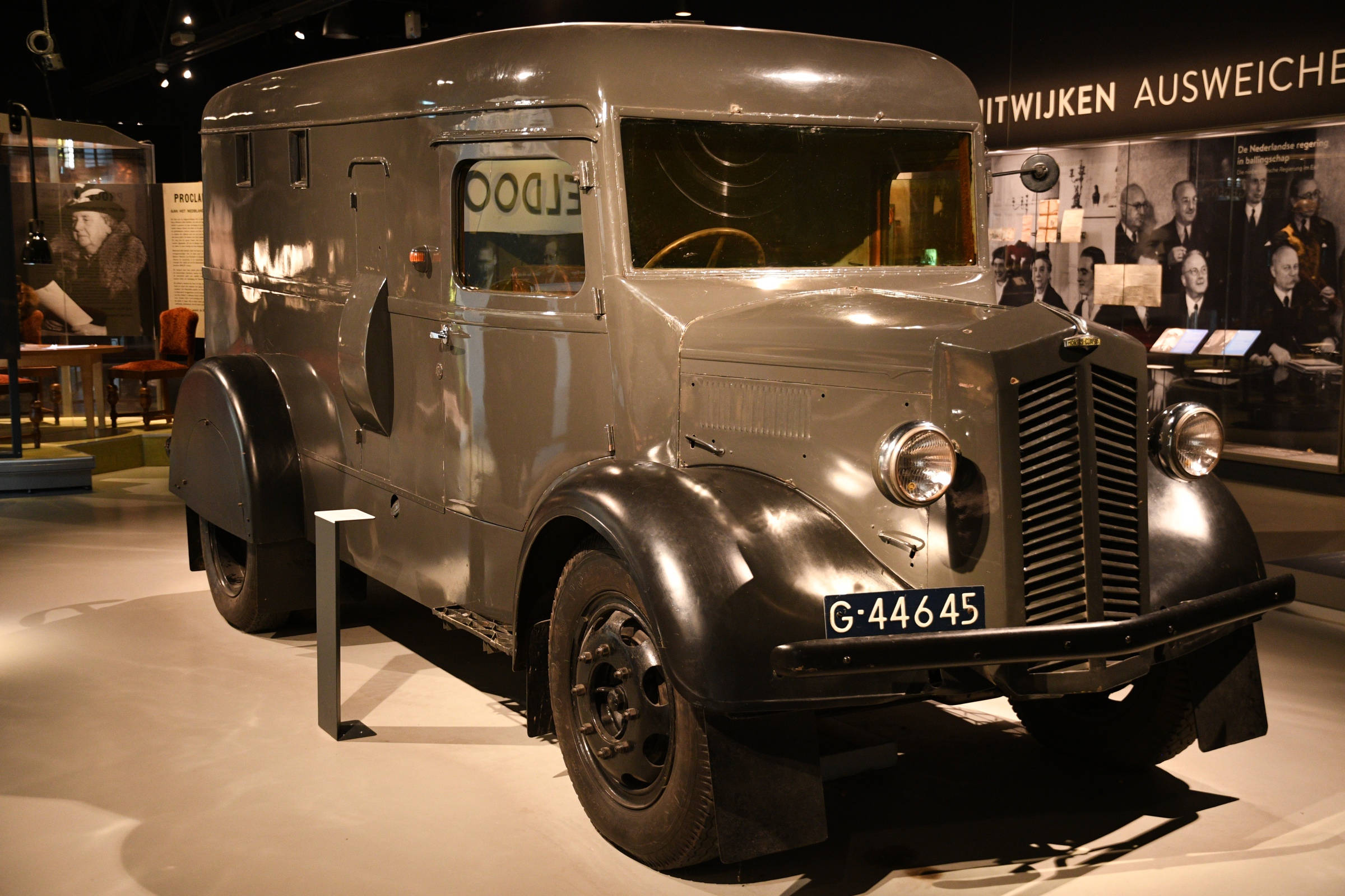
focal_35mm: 45
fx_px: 1681
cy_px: 448
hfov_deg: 43.6
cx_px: 672
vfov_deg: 29.9
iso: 1250
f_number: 3.2
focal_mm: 30
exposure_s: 1/30
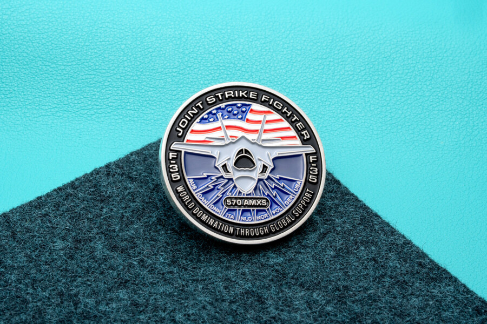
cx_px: 244
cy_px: 162
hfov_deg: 22.6
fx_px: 1217
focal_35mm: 90
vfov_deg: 15.2
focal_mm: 90
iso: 400
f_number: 19
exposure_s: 1/10
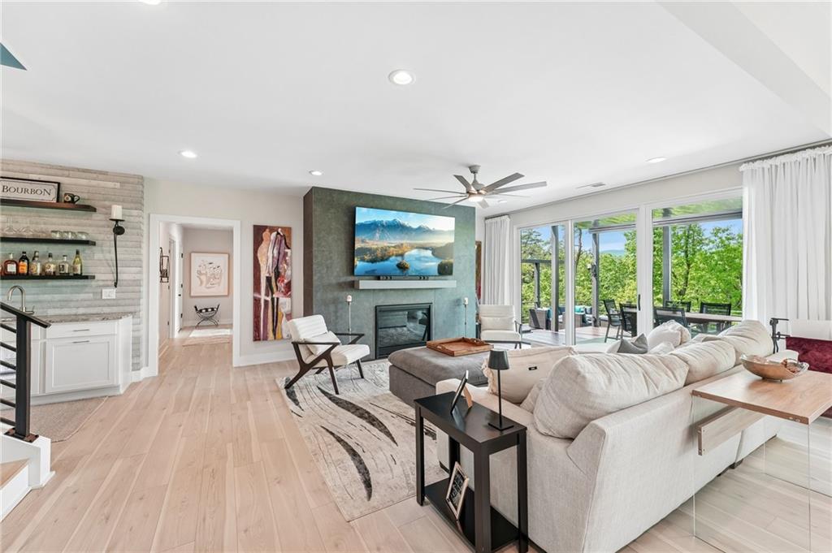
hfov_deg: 102.0
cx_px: 416
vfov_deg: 78.7
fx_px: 337
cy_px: 276
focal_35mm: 15
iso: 100
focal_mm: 14.6
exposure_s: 1/5
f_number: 8
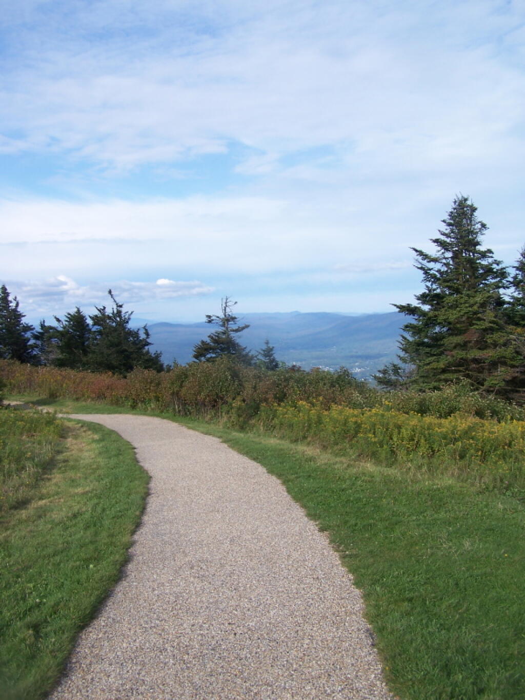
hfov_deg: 37.7
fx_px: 768
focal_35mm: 38
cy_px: 350
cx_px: 262
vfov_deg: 49.0
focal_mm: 6.3
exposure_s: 1/640
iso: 80
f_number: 4
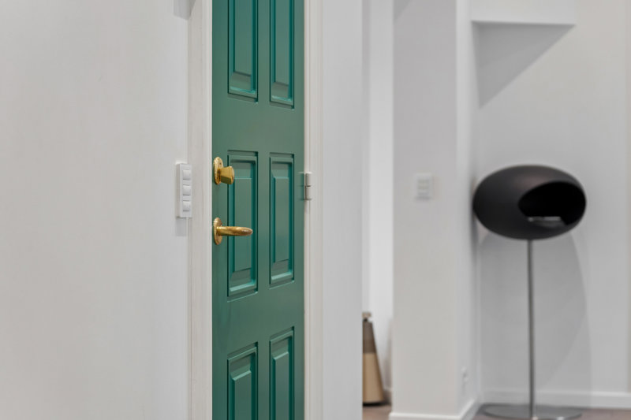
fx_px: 1498
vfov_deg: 16.0
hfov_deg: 23.8
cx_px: 316
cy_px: 210
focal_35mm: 86
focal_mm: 57
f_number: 4
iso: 200
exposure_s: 1/15
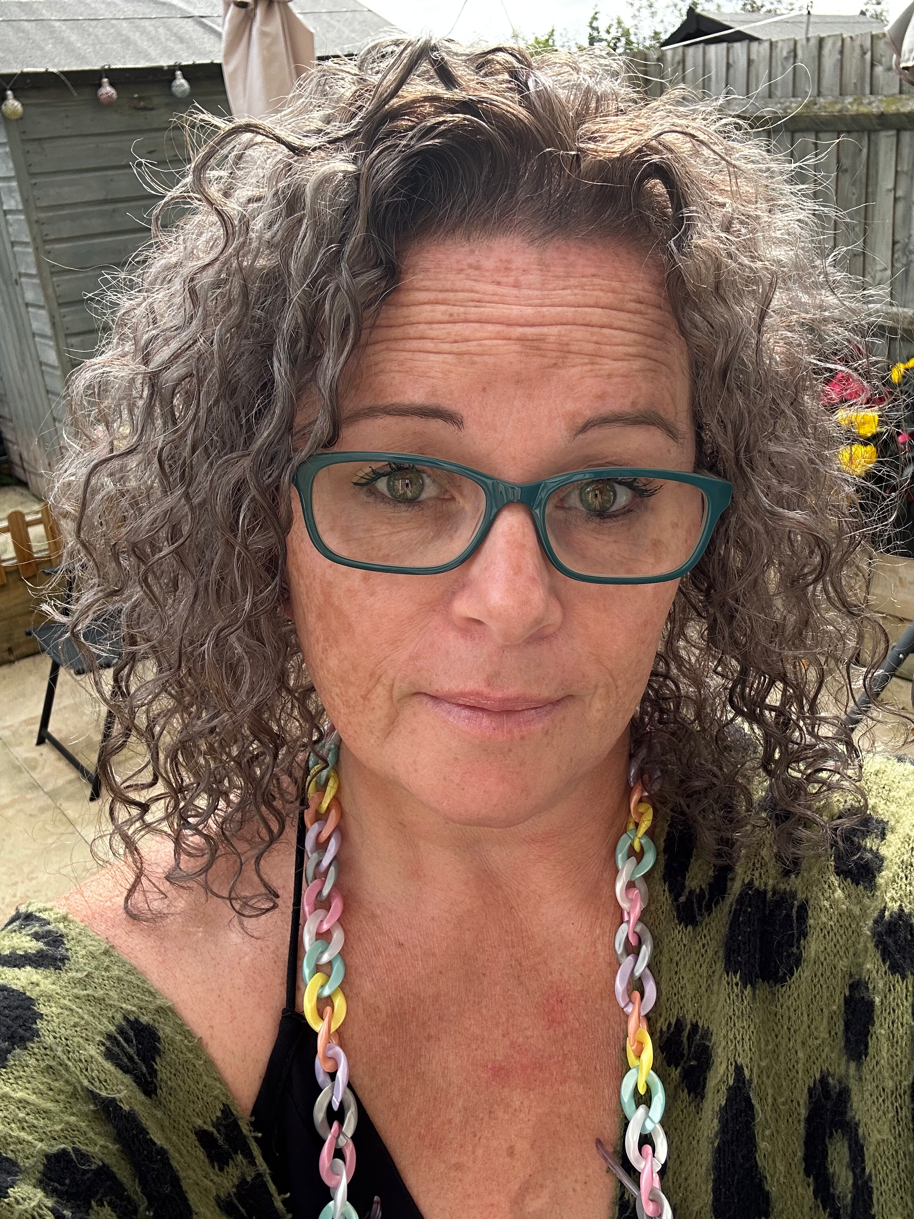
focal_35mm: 30
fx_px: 1056
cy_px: 610
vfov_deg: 60.0
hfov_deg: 46.8
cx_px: 457
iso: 25
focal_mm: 2.69
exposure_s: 1/246
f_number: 1.9
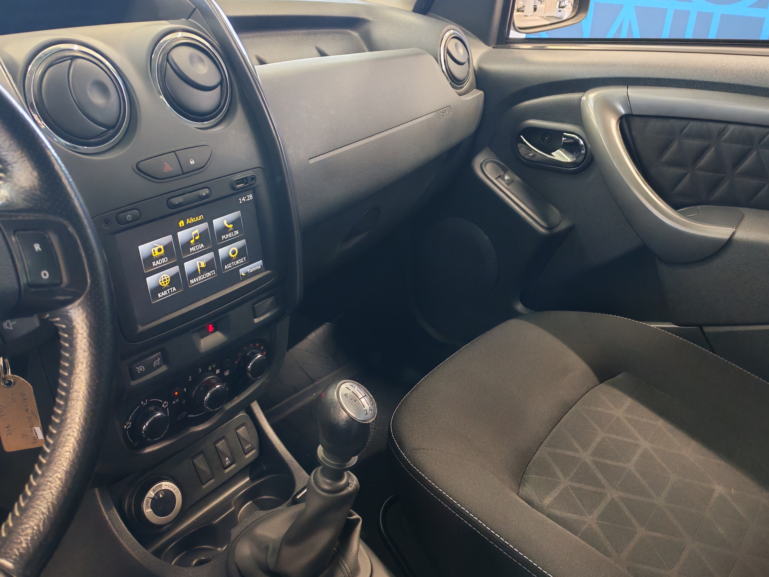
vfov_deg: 44.2
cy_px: 288
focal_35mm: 32
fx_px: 711
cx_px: 384
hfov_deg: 56.8
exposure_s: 1/50
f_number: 1.9
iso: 2000
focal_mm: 6.12
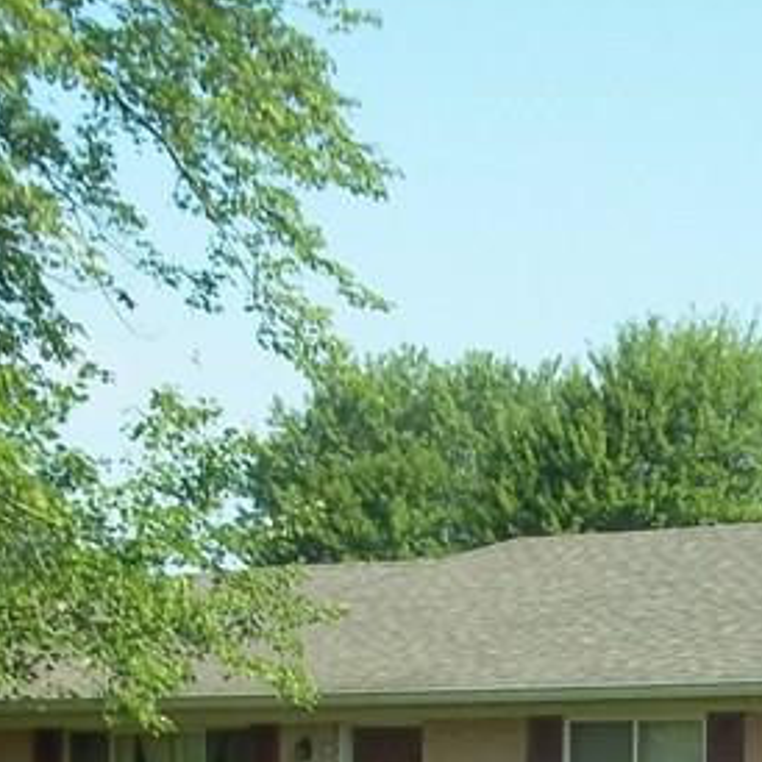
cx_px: 473
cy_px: 898
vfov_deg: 14.2
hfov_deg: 14.6
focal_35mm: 119
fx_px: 2964
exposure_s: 1/100
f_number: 8
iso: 80
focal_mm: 6.5
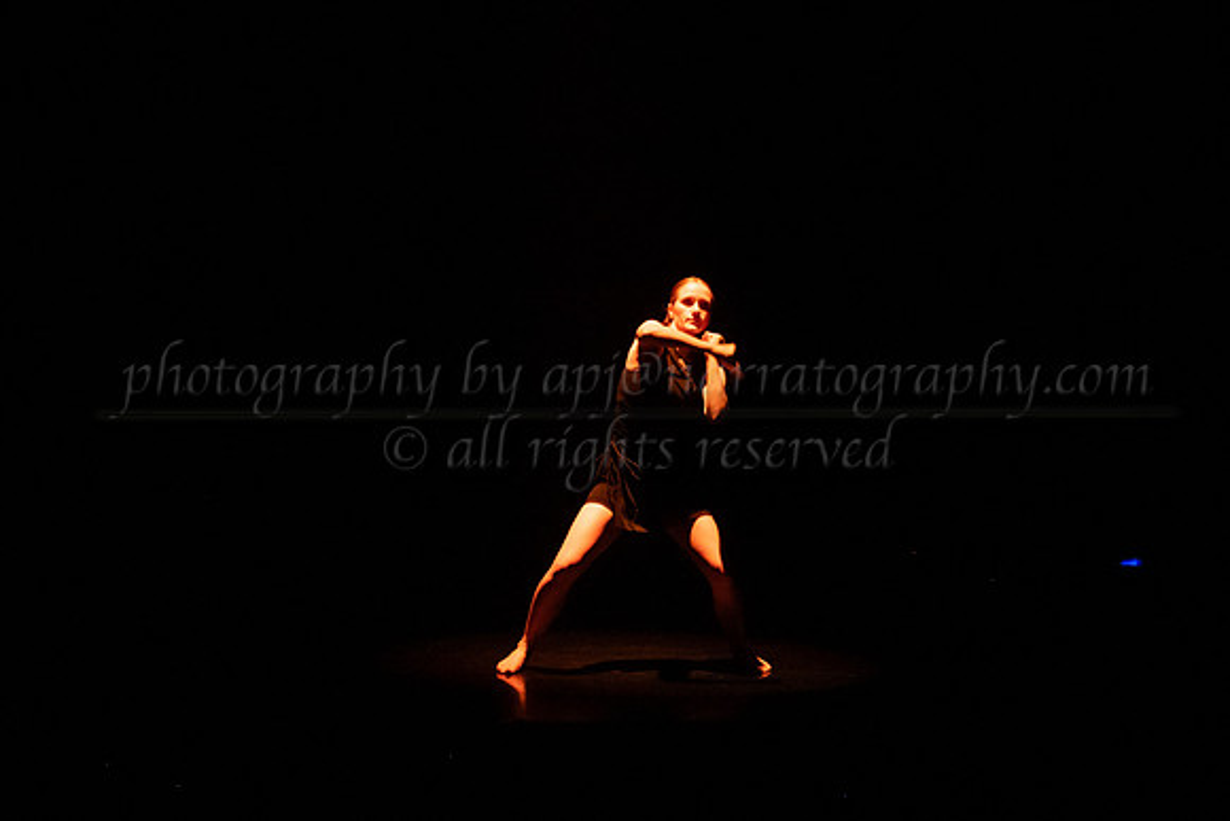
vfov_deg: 14.0
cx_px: 643
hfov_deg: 20.8
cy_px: 375
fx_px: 3345
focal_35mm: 98
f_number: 2.8
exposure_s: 1/320
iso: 4000
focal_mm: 75
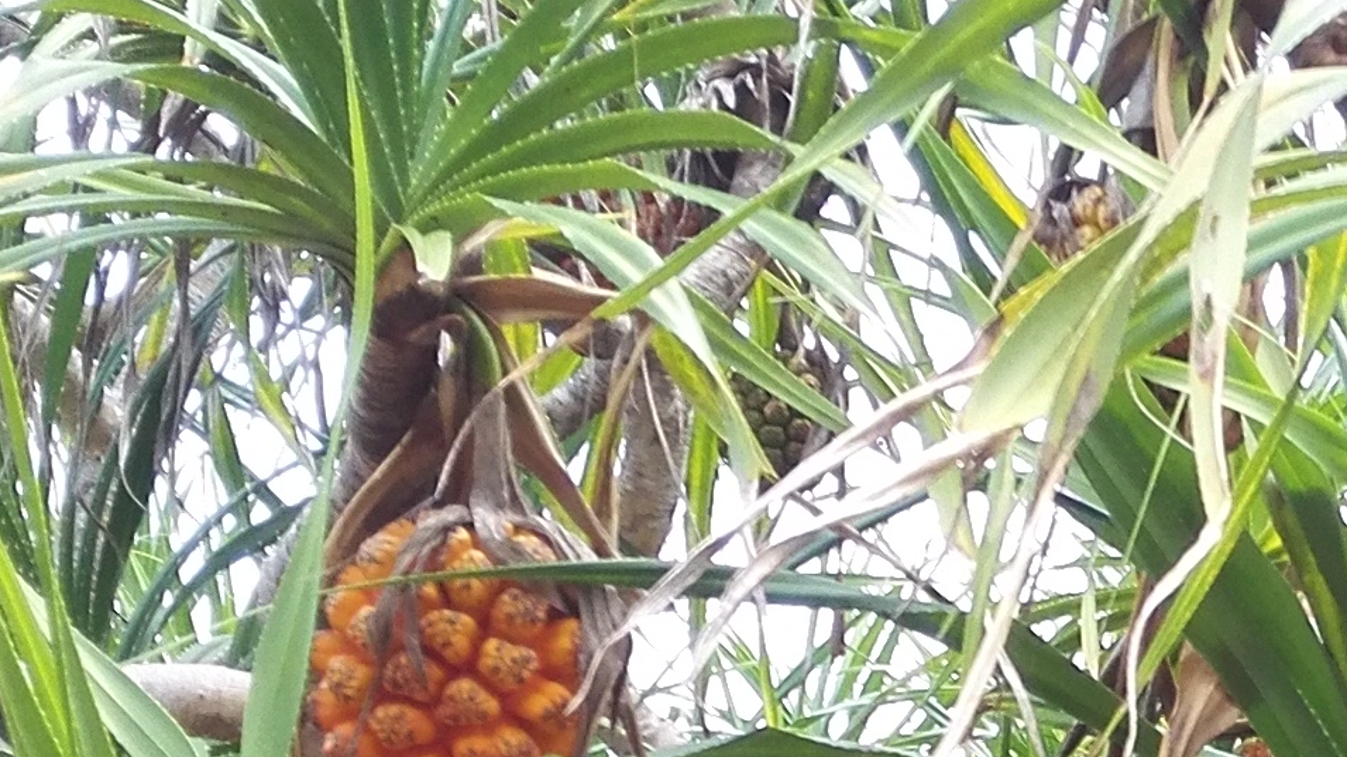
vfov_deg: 10.7
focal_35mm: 108
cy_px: 1249
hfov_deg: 18.7
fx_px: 3857
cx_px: 1615
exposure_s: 1/494
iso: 80
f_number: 2
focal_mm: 3.8
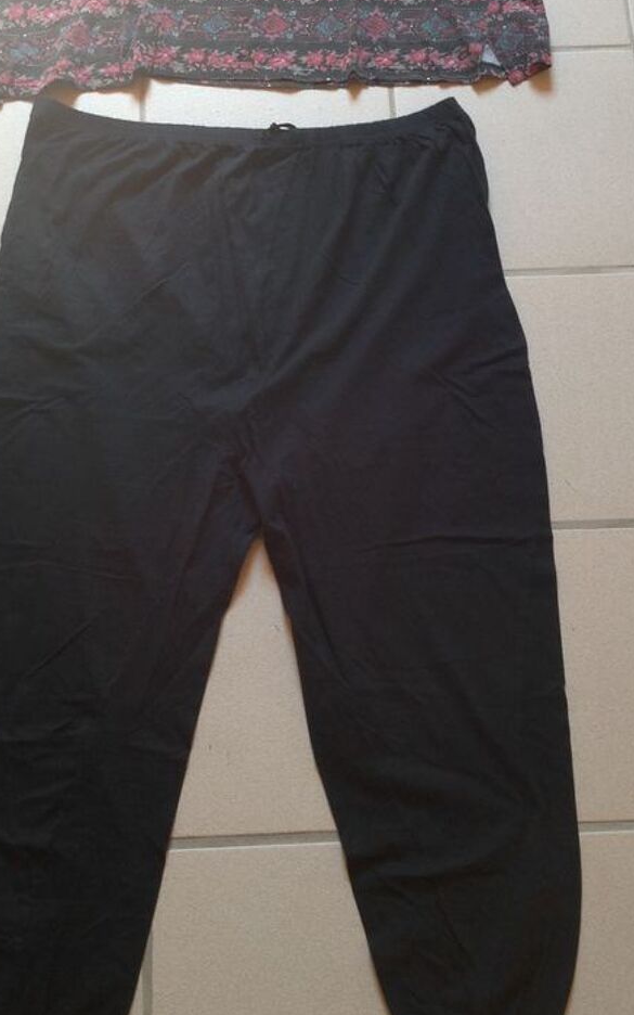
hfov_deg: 24.4
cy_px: 415
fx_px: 1465
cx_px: 267
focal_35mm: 53
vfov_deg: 38.1
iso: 64
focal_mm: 4.28
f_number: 2.4
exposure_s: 1/24
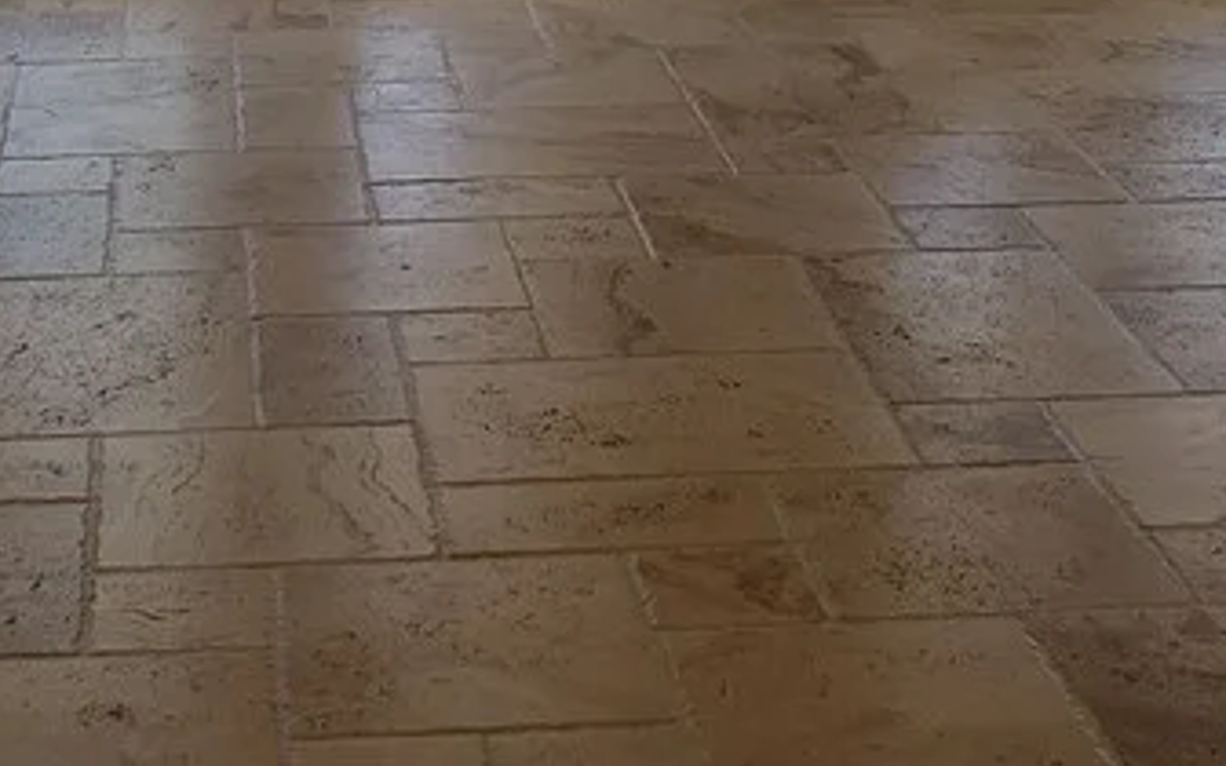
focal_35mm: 84
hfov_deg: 24.6
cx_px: 452
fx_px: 2807
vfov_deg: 14.1
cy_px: -518
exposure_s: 1/135
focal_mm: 4.3
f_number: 2.4
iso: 50
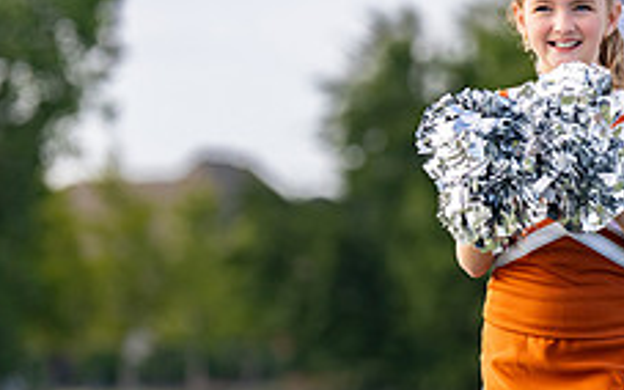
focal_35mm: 387
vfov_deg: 3.4
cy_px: 268
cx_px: 612
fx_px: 6583
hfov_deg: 5.4
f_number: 2.8
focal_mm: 133
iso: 400
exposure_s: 1/2500
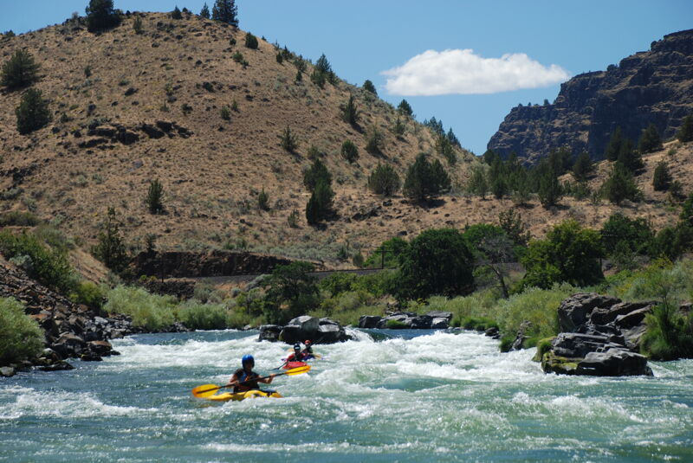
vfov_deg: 12.2
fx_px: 2168
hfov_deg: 18.2
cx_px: 346
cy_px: 232
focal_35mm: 112
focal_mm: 75
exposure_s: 1/200
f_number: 5.6
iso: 125
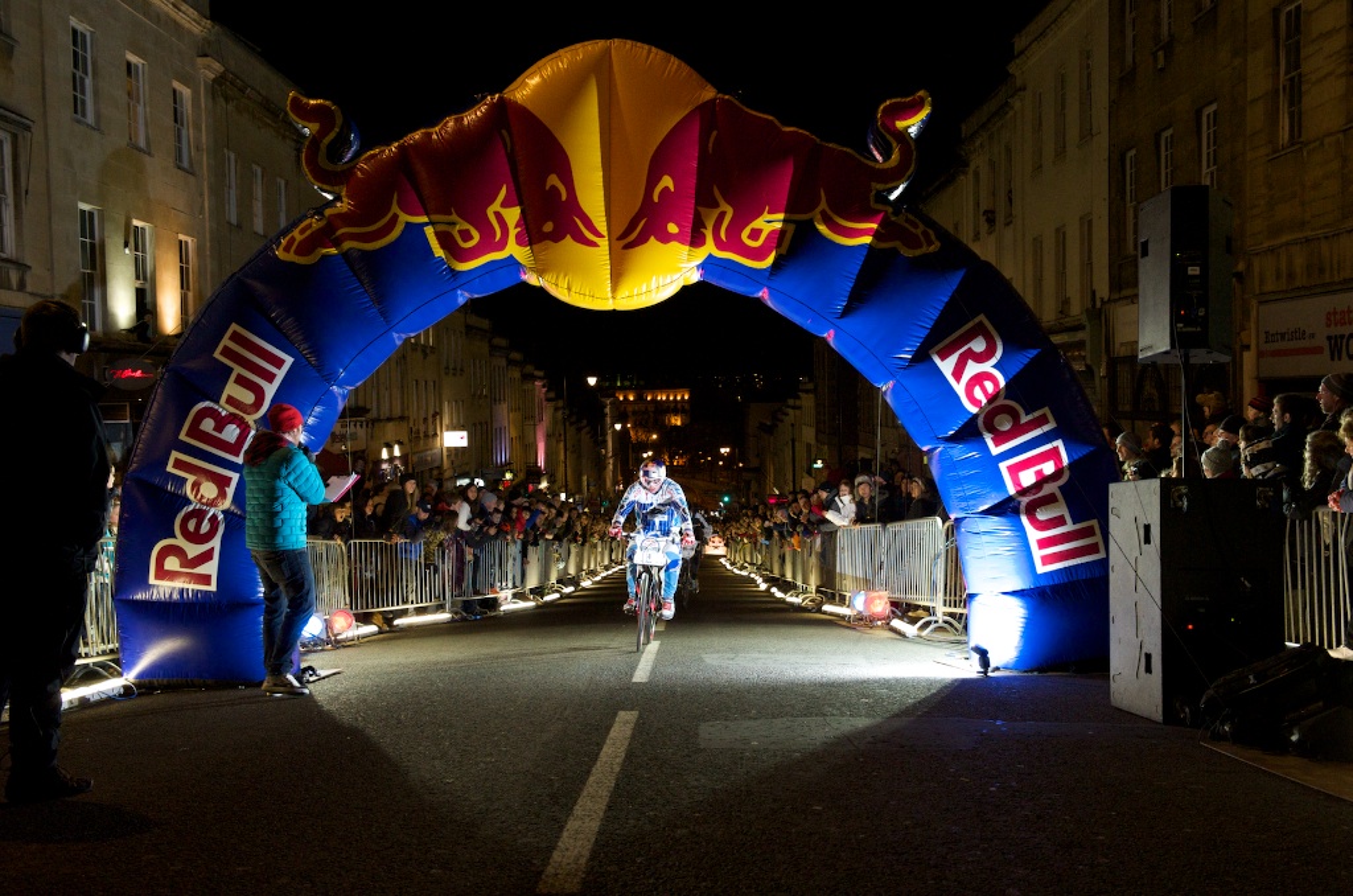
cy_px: 448
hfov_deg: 46.5
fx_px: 1575
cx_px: 676
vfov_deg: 31.7
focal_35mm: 42
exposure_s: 1/80
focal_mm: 42
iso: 6400
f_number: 8
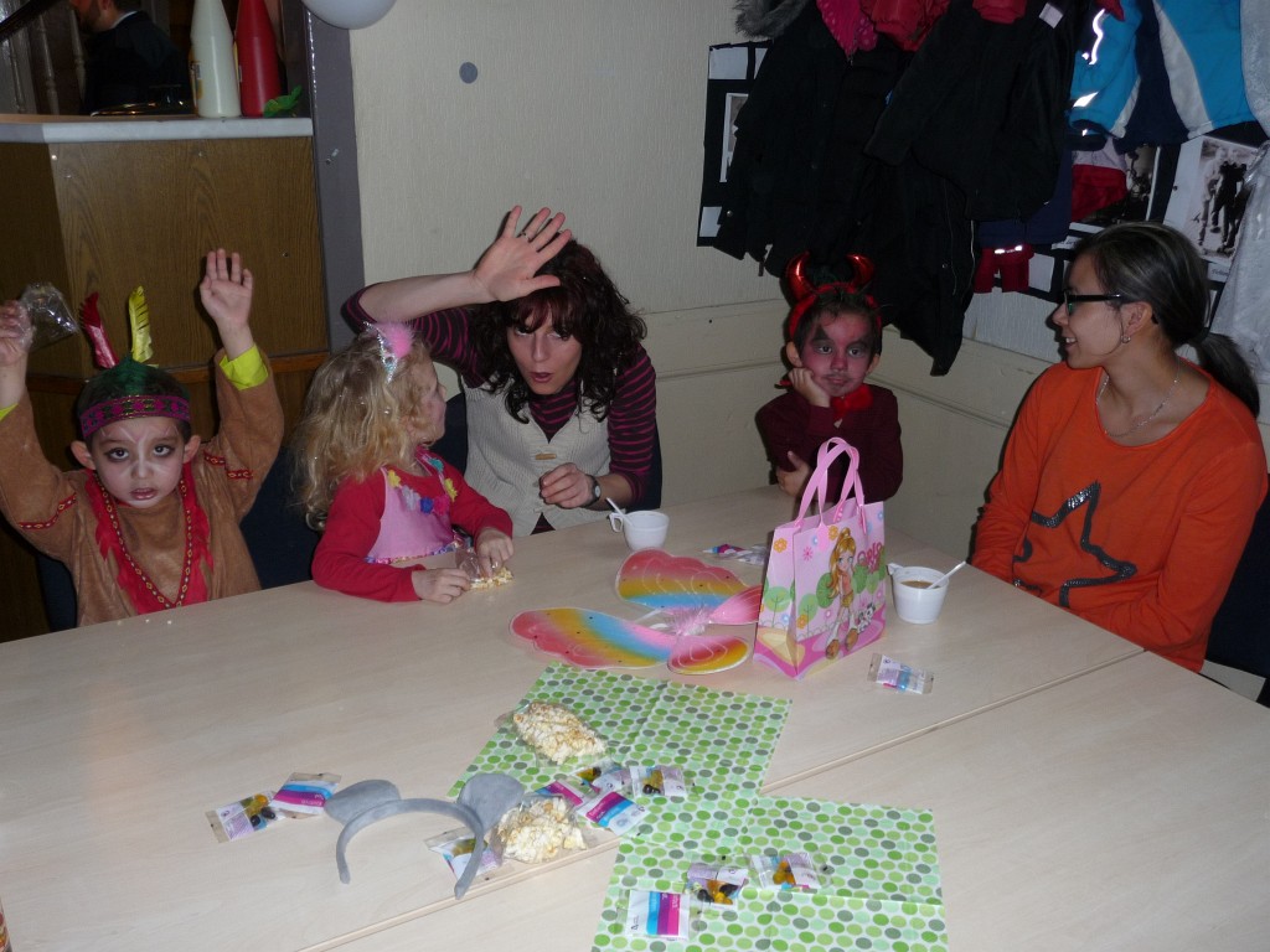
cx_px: 635
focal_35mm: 32
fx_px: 1174
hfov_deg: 56.8
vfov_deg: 44.2
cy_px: 476
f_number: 3.5
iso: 125
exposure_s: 1/30
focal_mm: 5.3
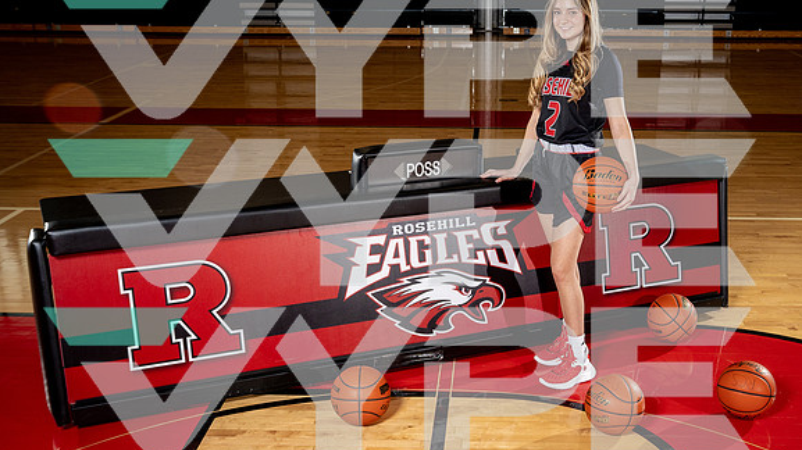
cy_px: 259
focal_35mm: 47
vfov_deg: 25.4
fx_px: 999
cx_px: 480
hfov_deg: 43.5
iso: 400
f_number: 5.6
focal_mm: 32
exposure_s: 1/250
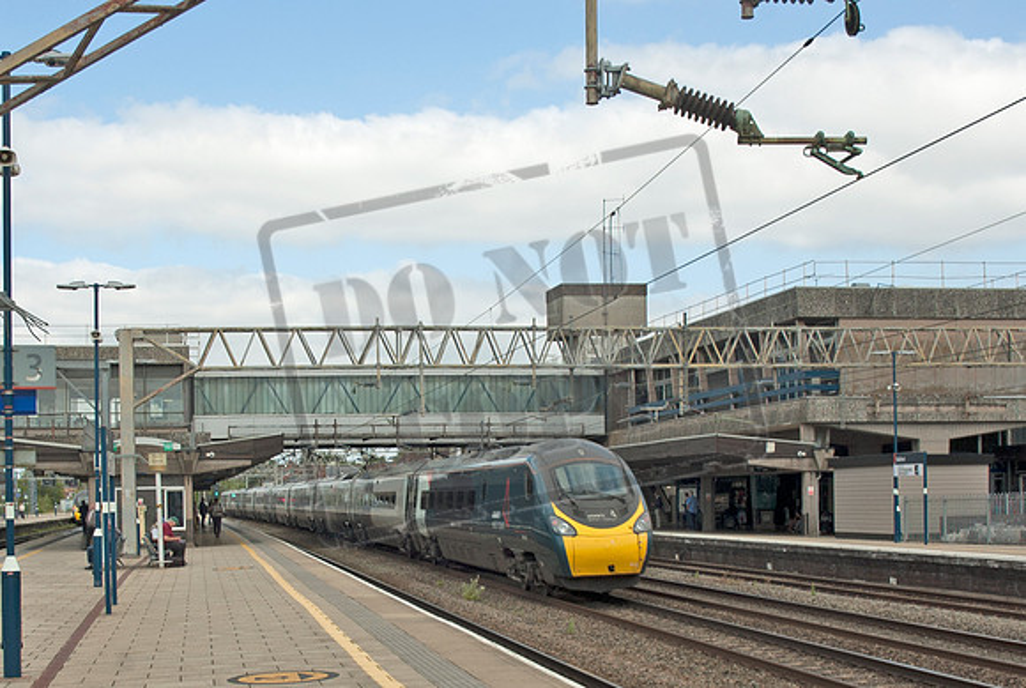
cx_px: 513
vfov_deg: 37.0
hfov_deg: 53.0
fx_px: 1028
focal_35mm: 36
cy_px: 344
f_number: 8
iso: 200
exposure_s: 1/250
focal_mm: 24
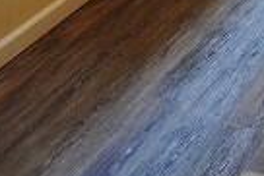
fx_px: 785
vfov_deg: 10.7
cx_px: 493
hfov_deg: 15.9
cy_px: -263
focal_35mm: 107
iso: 200
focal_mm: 10
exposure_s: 1/50
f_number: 3.5
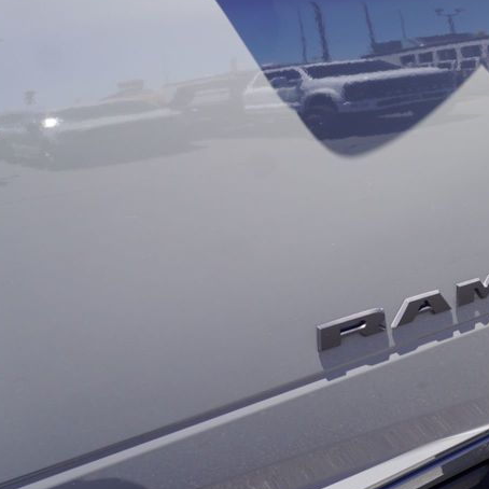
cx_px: 521
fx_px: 735
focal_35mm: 46
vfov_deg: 36.6
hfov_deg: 32.8
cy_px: 181
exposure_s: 1/100
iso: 100
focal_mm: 16
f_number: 7.1
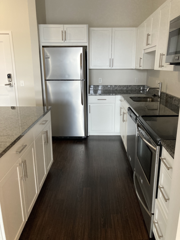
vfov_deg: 63.4
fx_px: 194
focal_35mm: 28
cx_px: 90
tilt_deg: -14.7
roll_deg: -0.3
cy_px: 120
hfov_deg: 49.7
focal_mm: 3.99
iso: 200
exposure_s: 1/60
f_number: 1.8
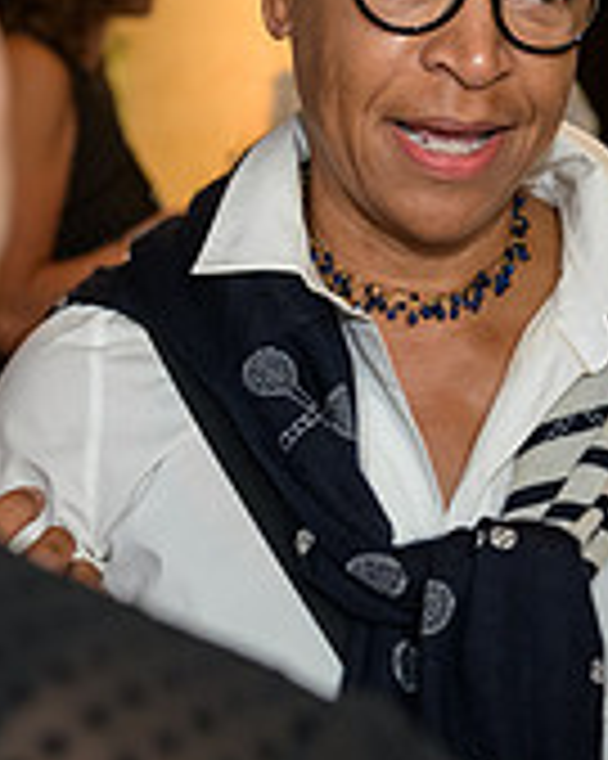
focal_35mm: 142
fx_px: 3197
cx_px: 468
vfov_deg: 13.6
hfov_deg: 10.8
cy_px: 277
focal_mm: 44
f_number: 3.2
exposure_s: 1/125
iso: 1250
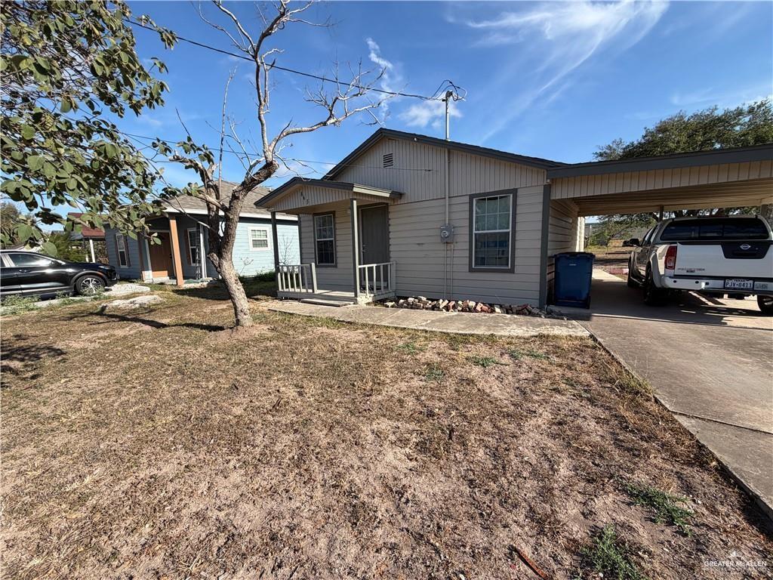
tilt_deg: -7.6
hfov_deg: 102.1
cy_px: 290
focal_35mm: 14
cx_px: 386
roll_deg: +1.8
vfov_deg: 85.7
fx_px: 313
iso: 32
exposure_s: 1/770
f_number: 2.2
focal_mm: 2.22
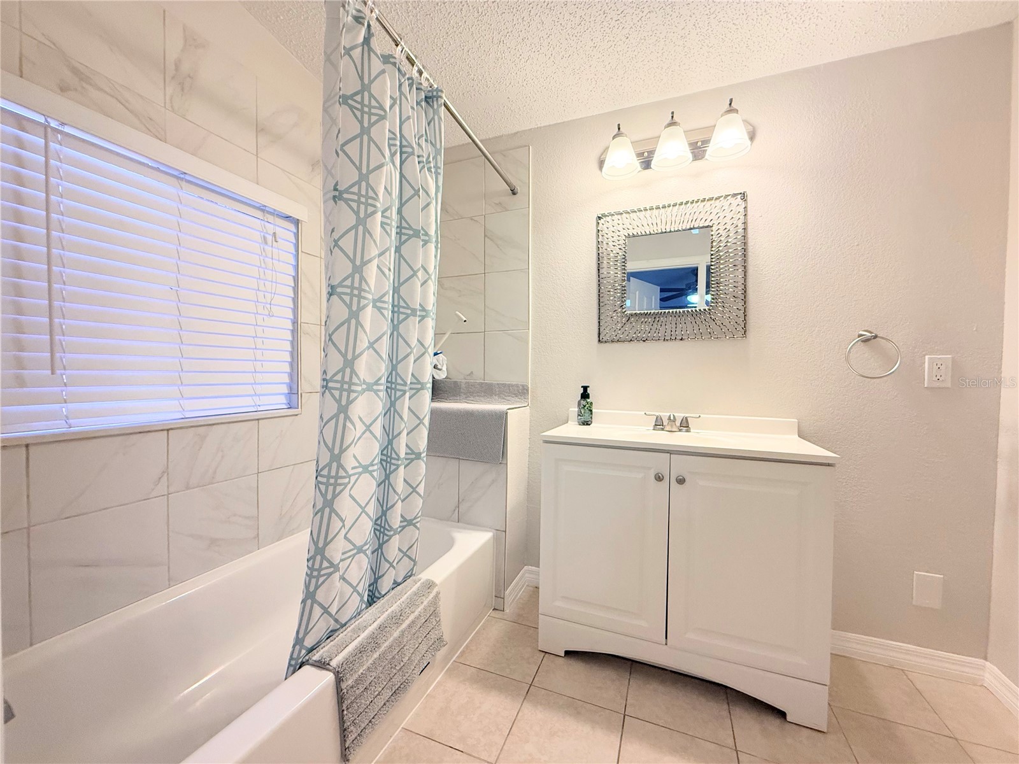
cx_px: 510
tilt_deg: -0.9
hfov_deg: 102.1
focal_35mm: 14
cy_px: 382
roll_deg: -0.7
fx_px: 412
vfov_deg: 85.7
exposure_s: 1/120
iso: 250
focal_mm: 2.22
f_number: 2.2
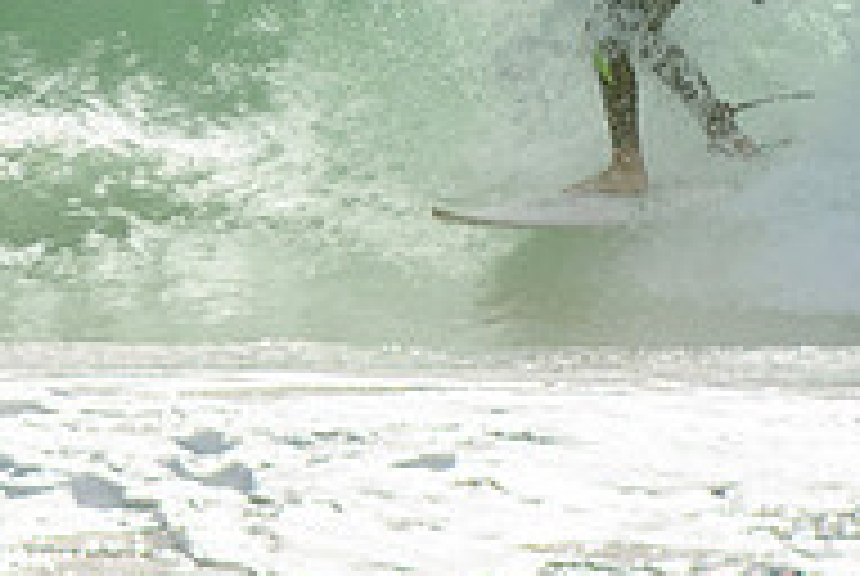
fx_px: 43545
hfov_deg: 1.1
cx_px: 356
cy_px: -106
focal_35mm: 1820
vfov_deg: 0.8
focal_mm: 400
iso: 160
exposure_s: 1/2000
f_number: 5.6
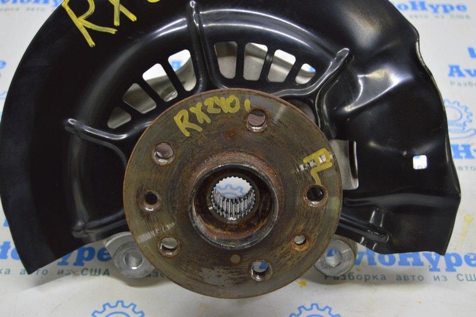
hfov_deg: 37.9
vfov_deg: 25.7
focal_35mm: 52
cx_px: 238
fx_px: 694
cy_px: 158
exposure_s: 1/20
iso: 400
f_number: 5.6
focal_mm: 35
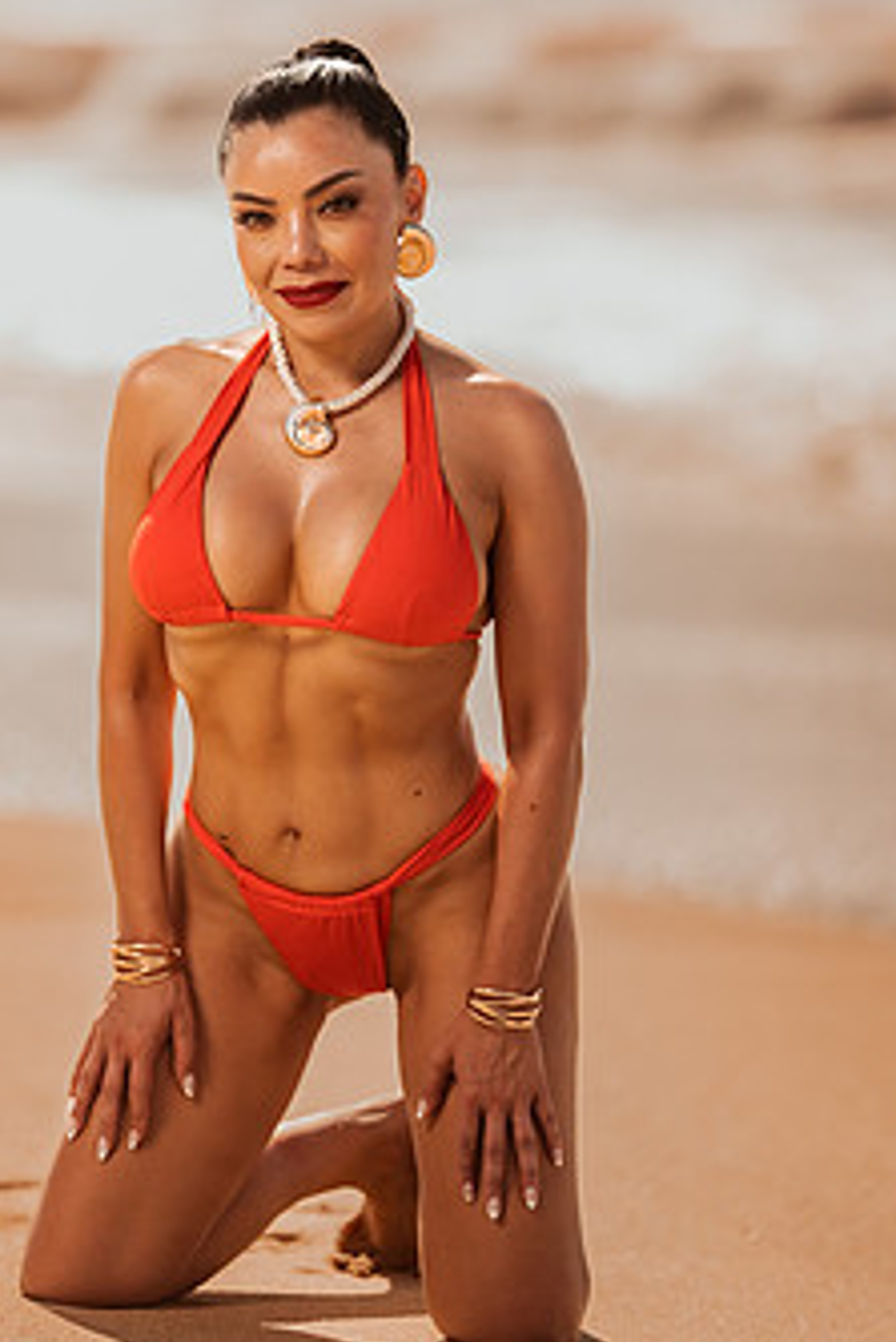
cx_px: 313
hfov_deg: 7.5
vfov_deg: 11.3
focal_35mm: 182
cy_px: 639
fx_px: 6787
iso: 50
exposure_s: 1/5000
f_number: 1.8
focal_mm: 135
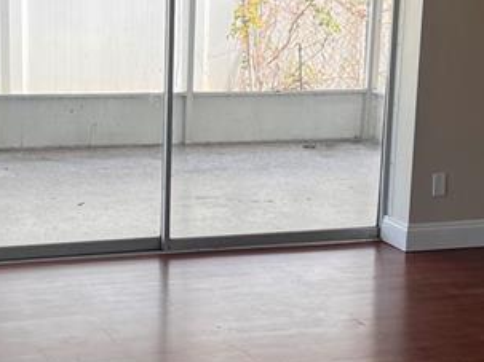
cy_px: 177
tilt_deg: -7.4
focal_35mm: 88
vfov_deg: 16.8
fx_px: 1230
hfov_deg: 22.2
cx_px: 187
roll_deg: +0.7
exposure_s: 1/404
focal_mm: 5.7
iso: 50
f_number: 1.5
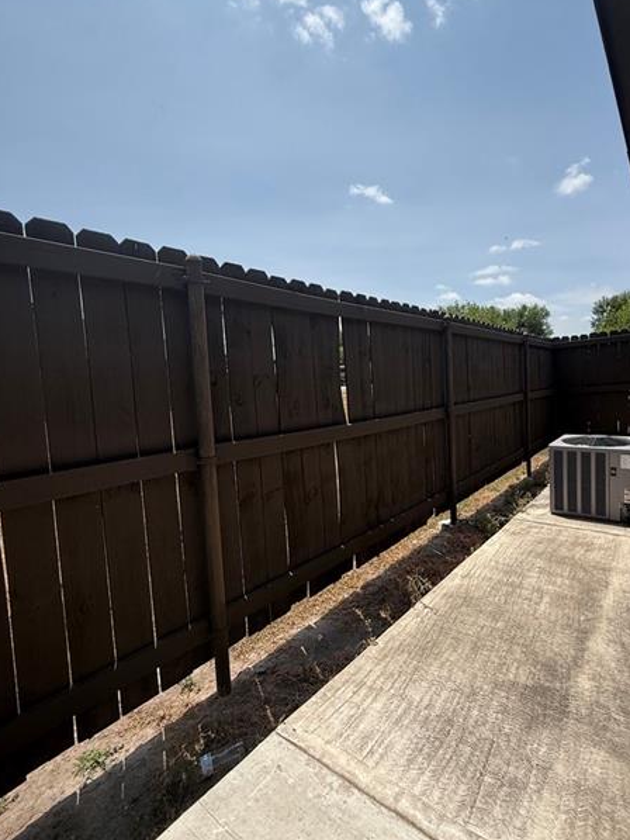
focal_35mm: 18
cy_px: 412
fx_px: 437
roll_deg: +1.5
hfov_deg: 70.6
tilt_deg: -4.1
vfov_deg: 87.7
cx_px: 388
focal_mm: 2.22
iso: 50
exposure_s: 1/2237
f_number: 2.2
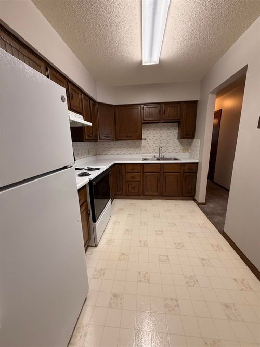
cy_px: 174
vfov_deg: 102.1
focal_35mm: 14
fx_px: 140
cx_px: 130
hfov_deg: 85.7
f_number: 2.2
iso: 250
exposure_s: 1/74
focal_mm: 2.22
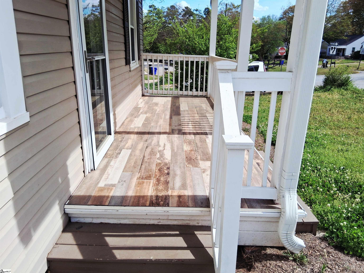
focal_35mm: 26
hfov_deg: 67.3
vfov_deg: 53.1
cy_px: 136
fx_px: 273
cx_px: 182
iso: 25
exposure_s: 1/588
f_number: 1.8
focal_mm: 3.98
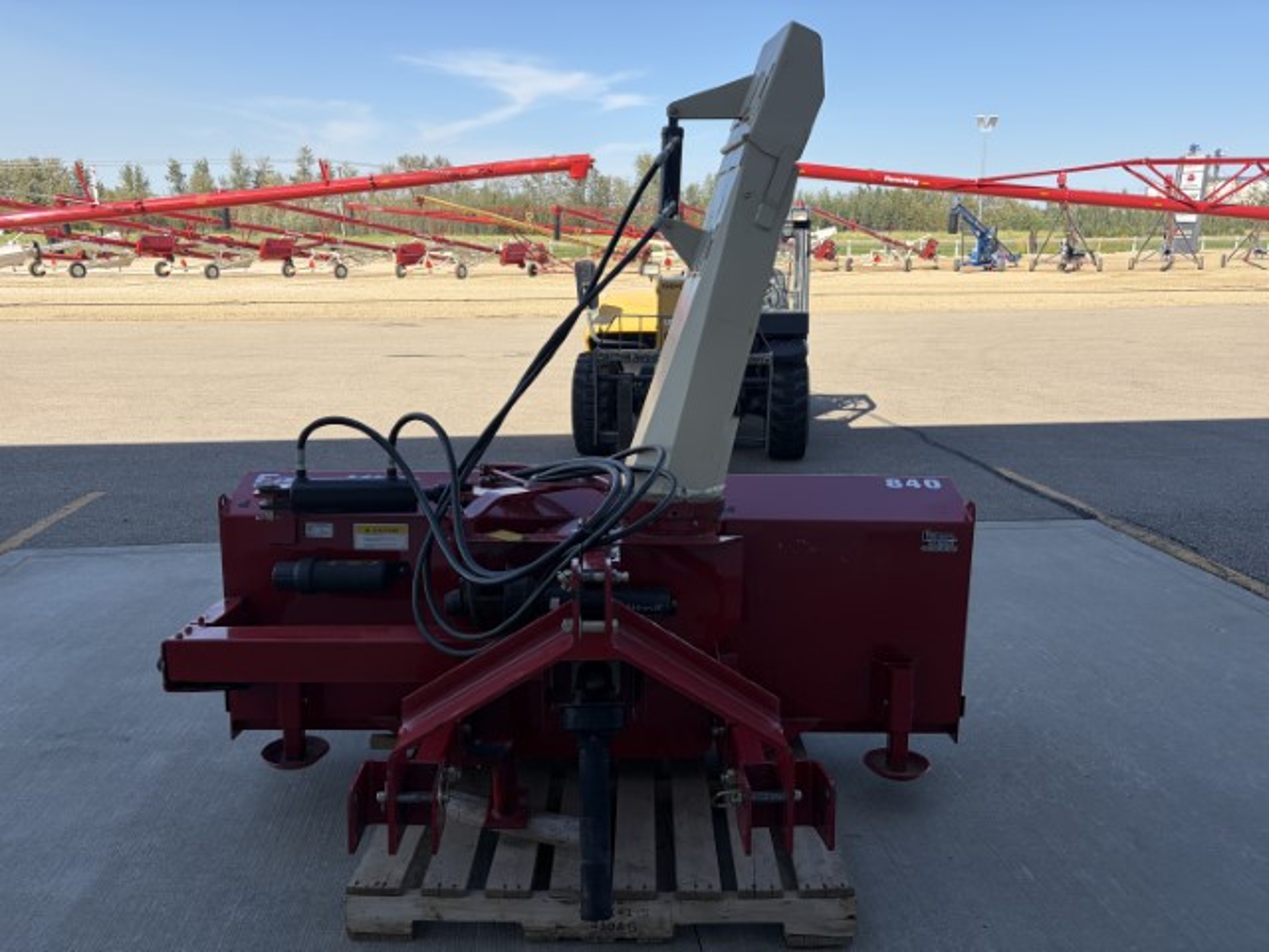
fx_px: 953
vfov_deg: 53.1
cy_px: 476
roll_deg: -0.2
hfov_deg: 67.3
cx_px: 634
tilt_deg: -13.5
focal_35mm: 26
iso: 50
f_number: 1.6
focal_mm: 5.96
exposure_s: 1/2364
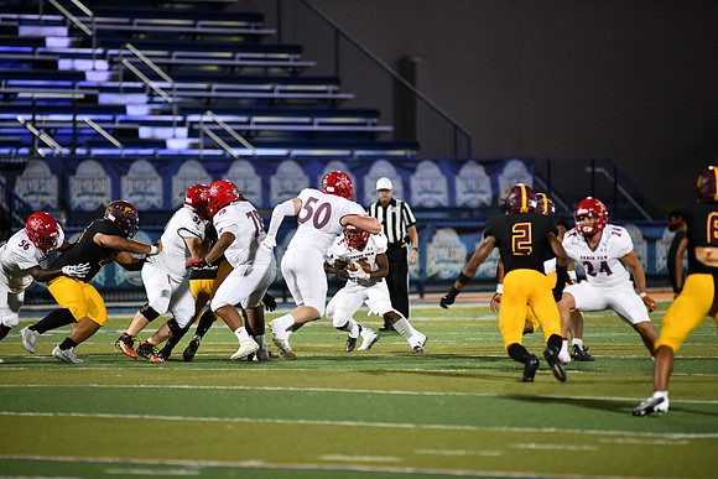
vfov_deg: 4.6
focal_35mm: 300
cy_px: 240
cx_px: 359
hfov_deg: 6.9
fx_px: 5984
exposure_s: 1/1250
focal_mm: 300
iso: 3600
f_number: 2.8
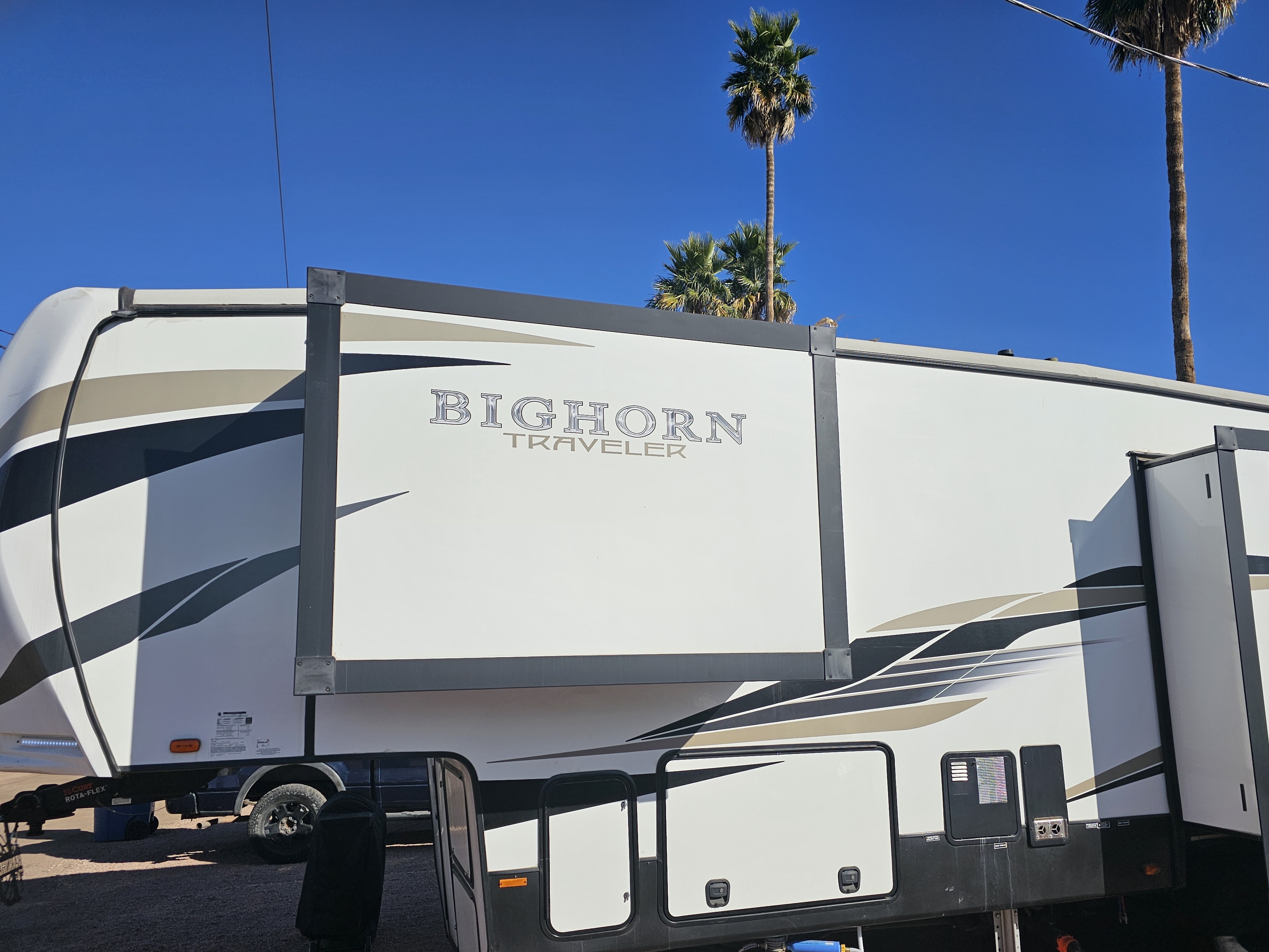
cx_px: 690
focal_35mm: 26
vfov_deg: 53.0
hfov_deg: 67.2
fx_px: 953
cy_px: 524
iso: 12
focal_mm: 6.3
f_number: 1.7
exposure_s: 1/1894
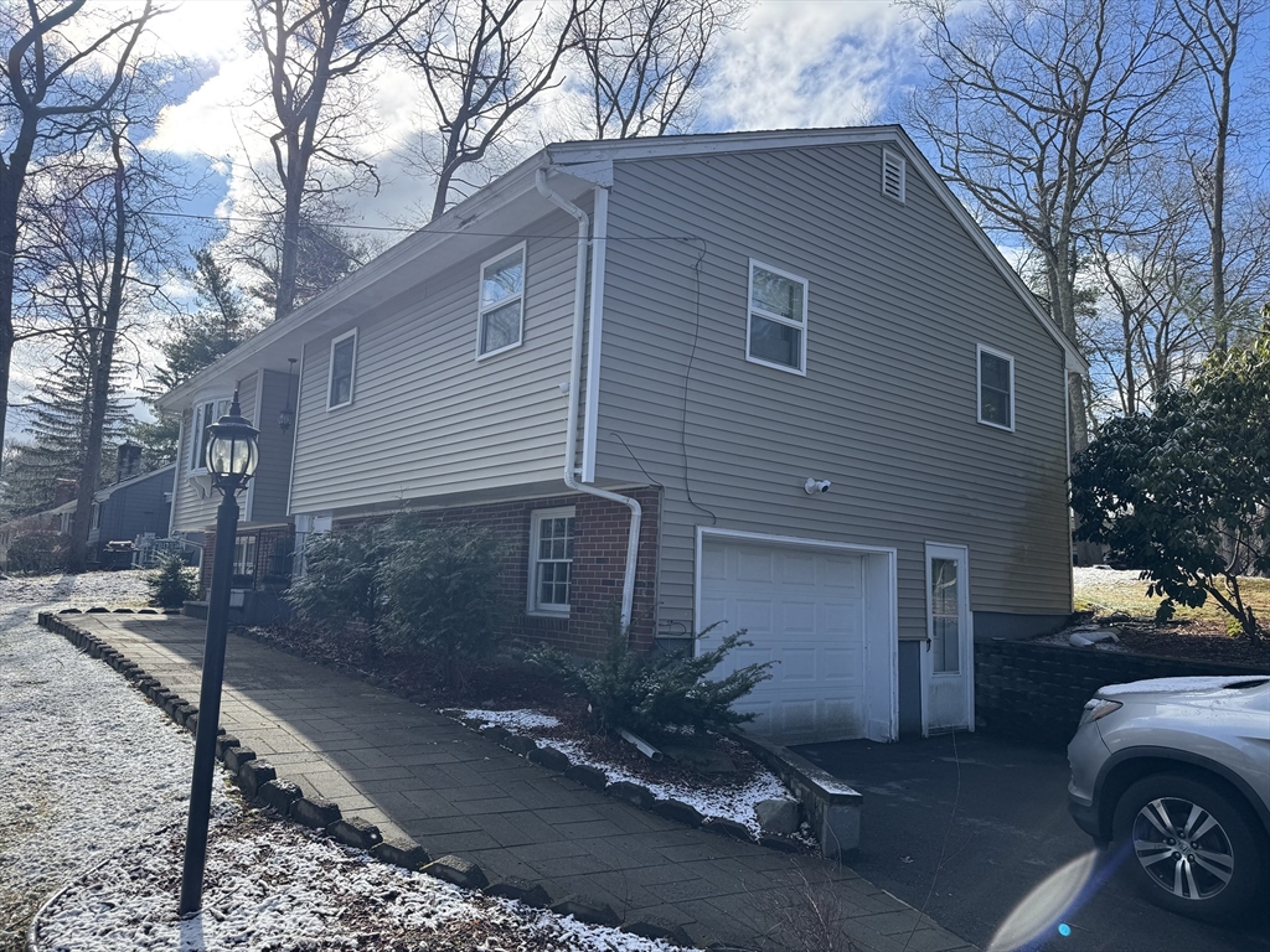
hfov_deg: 71.6
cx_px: 635
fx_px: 881
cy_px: 476
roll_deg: -3.0
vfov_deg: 56.8
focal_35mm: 24
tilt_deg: +7.2
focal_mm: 6.76
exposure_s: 1/2506
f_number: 1.78
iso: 80
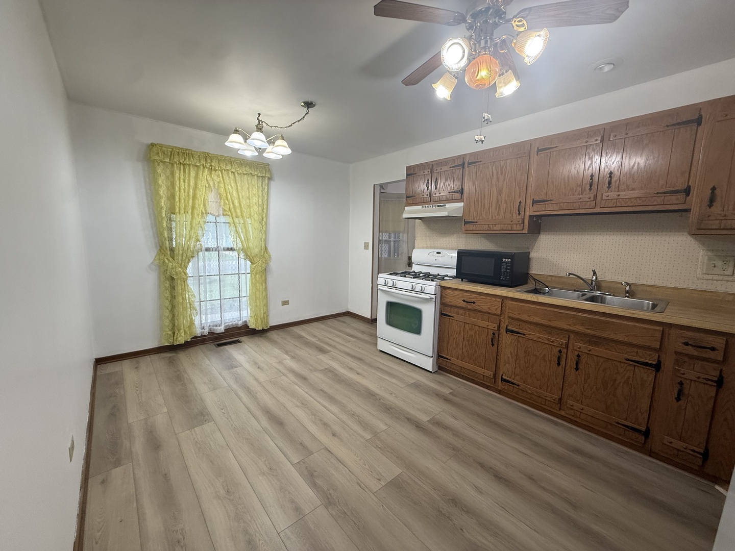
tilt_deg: -6.7
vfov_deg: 85.7
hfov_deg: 102.1
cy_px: 276
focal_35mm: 14
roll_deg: -1.0
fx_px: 297
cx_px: 368
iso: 200
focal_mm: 2.22
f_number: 2.2
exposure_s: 1/120
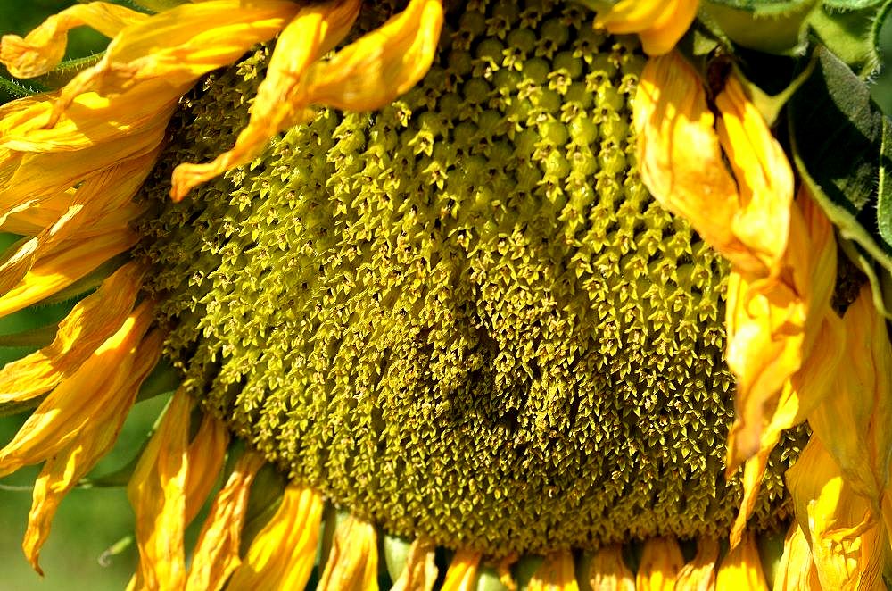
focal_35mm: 120
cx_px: 446
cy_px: 296
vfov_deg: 11.4
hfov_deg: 17.1
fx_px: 2967
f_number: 11
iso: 200
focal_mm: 80
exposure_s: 1/180
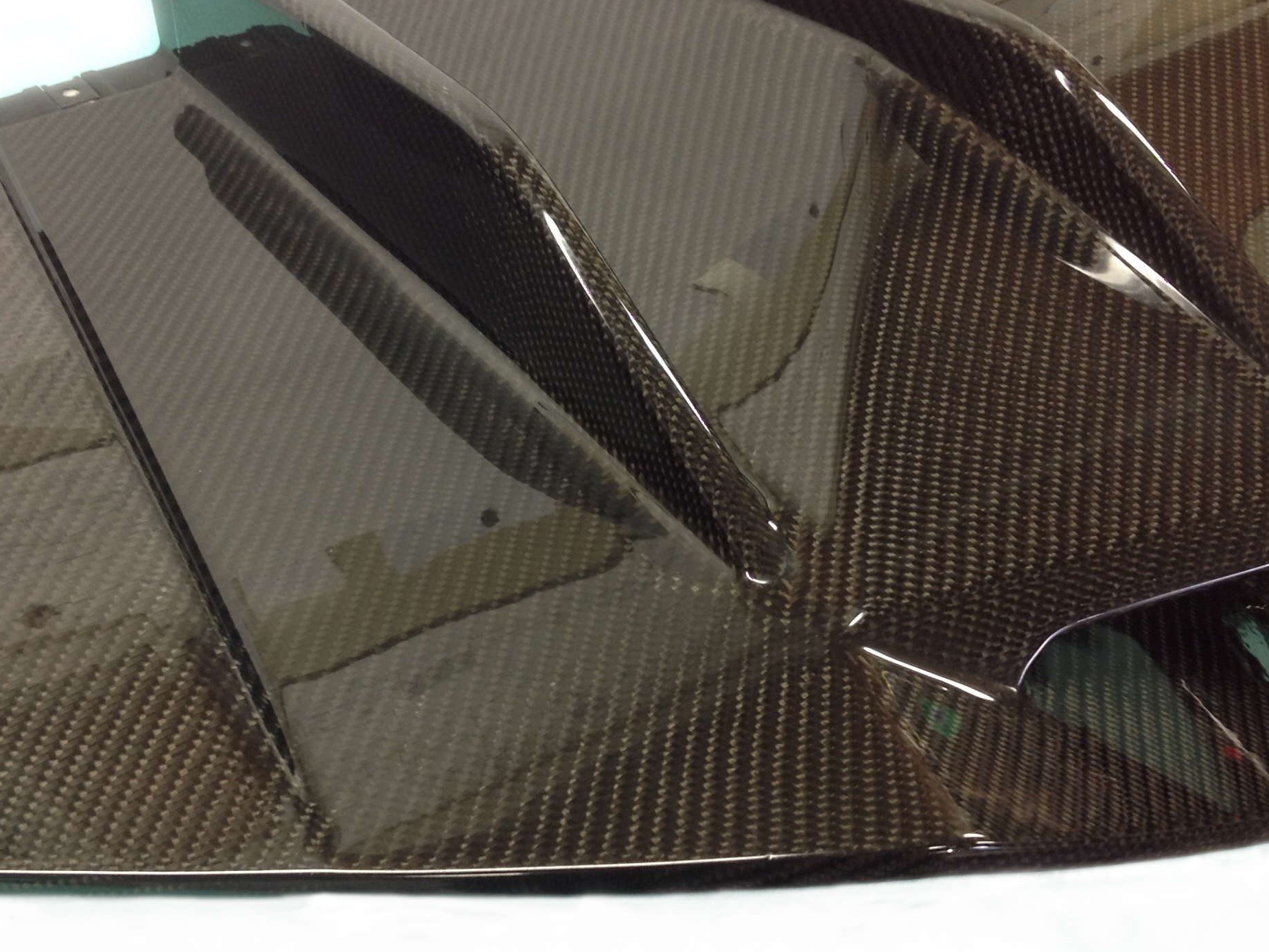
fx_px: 1796
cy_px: 399
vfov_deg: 29.6
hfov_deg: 38.8
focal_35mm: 49
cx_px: 551
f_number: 2.4
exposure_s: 1/17
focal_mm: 4.28
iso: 64
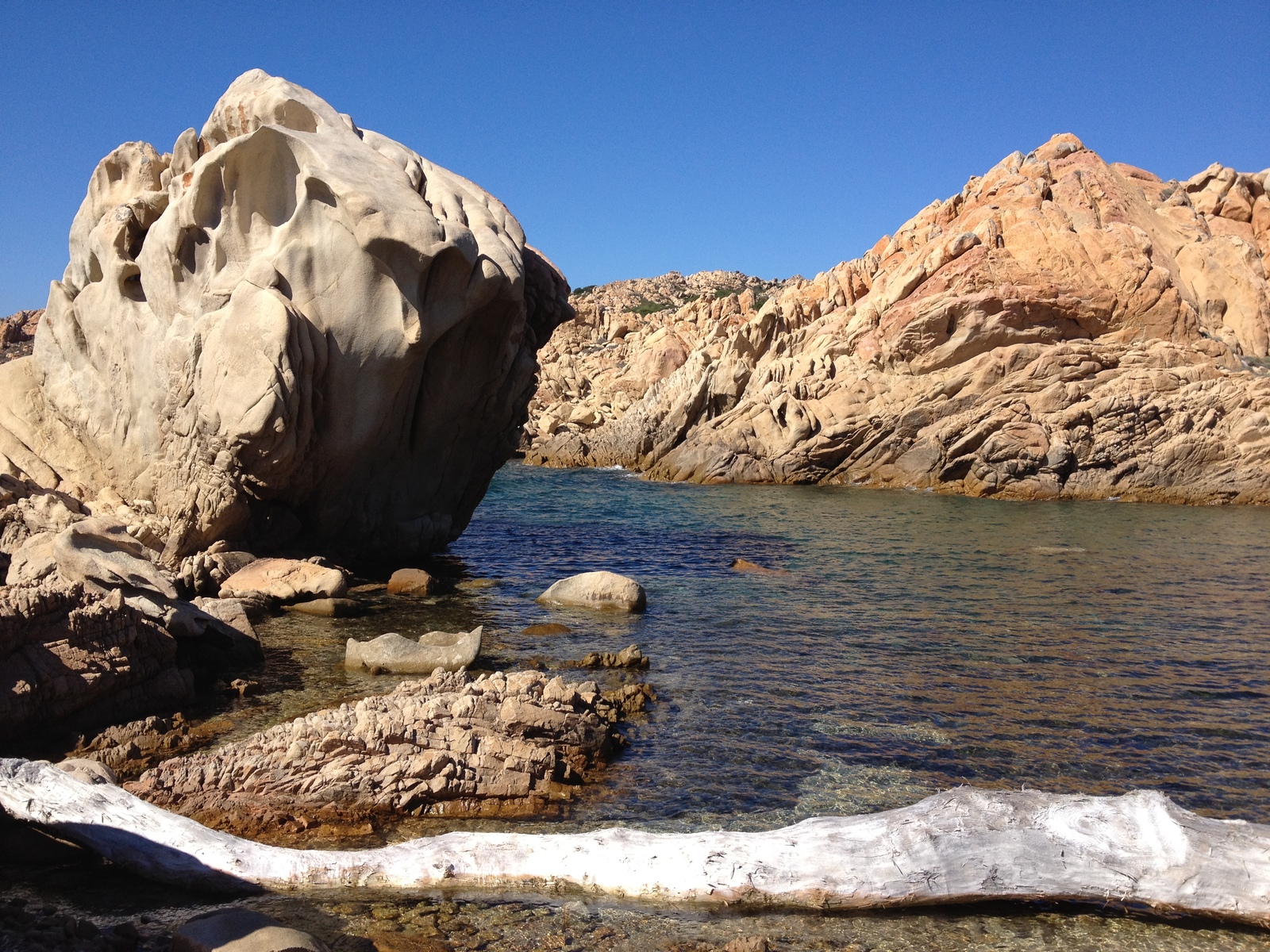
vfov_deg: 40.7
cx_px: 635
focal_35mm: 35
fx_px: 1284
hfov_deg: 52.6
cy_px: 476
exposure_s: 1/1842
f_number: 2.4
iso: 64
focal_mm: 4.28
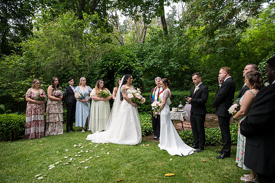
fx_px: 183
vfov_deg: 53.2
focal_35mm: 24
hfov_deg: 73.7
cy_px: 92
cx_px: 138
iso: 500
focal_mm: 24
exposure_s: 1/400
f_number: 4
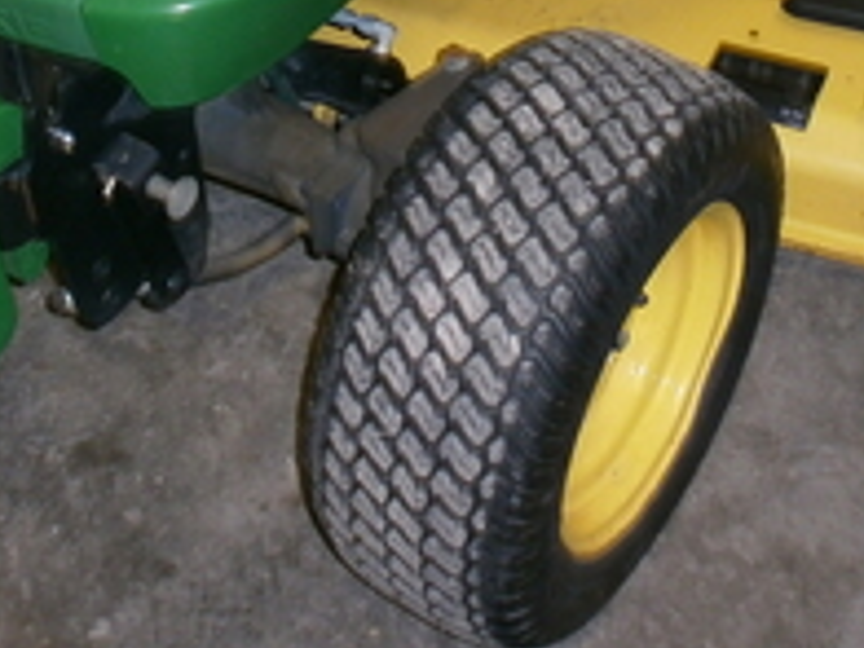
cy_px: -220
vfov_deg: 18.2
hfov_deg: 26.0
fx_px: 1872
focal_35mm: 75
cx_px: 436
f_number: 2.9
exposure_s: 1/30
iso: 125
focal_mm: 4.8
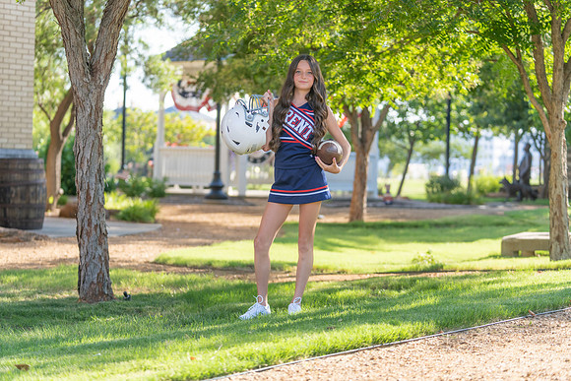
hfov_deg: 24.5
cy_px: 190
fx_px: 1317
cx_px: 286
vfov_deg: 16.5
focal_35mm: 83
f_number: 2.8
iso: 100
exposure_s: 1/320
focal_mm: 83
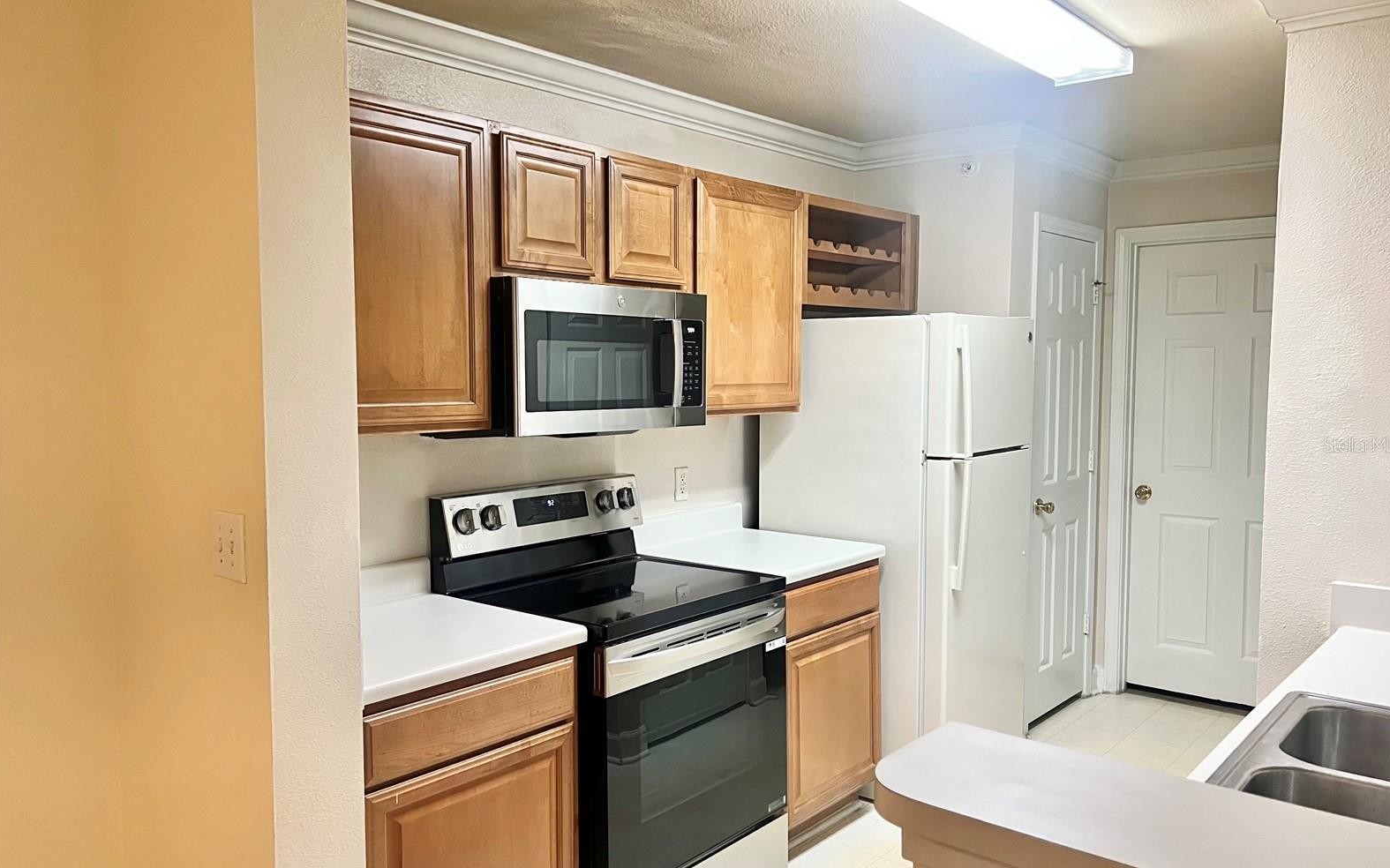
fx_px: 1061
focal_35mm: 28
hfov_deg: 66.5
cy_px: 445
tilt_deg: -5.0
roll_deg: +0.3
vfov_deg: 44.5
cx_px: 701
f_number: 1.5
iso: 125
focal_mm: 5.7
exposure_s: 1/60
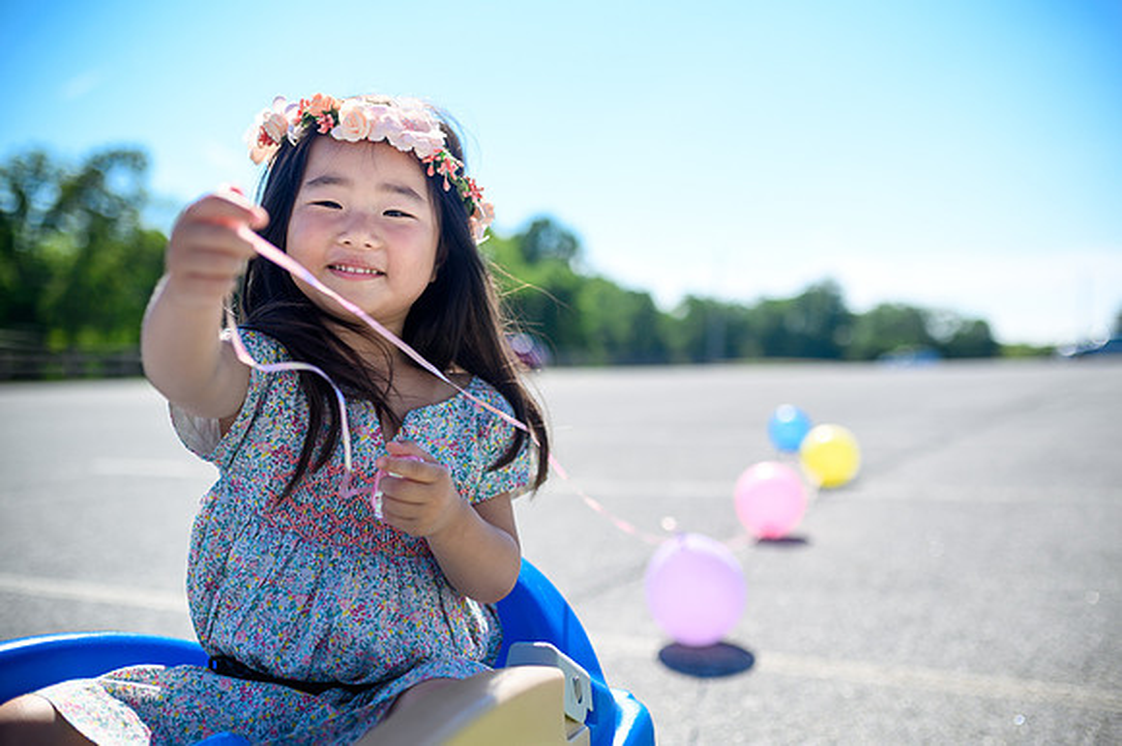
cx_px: 583
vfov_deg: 35.5
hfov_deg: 51.3
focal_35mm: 37
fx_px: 1167
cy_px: 374
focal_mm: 35
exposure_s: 1/4000
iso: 100
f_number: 2
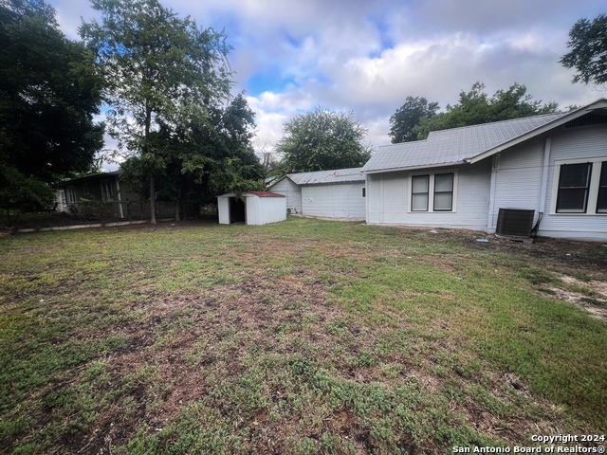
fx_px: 228
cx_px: 304
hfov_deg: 106.2
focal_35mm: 13
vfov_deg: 89.9
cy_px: 228
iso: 32
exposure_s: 1/171
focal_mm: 1.57
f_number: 1.8
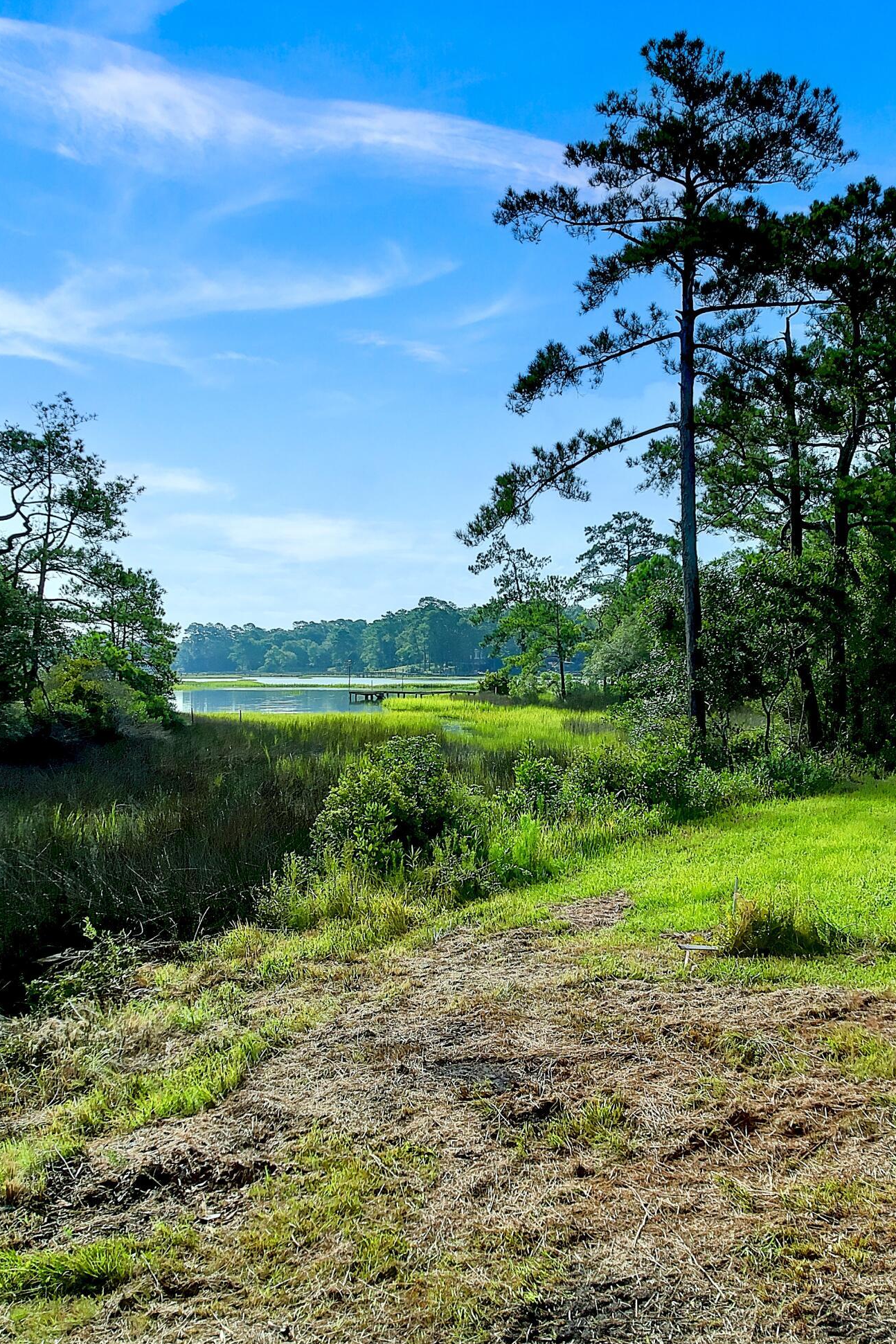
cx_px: 526
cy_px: 676
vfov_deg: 55.8
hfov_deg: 38.8
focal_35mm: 34
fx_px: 1269
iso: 100
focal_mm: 8.4
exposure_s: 1/2000
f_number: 2.8
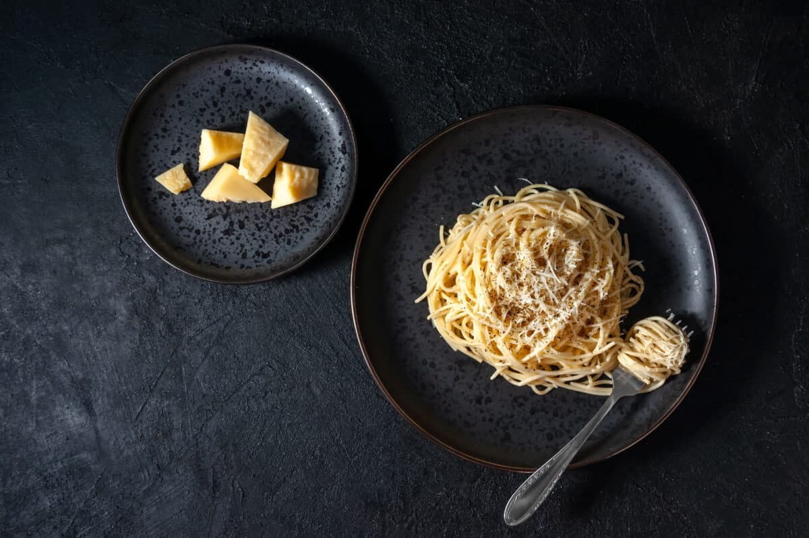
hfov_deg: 49.6
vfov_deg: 34.1
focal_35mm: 39
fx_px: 875
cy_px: 269
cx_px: 404
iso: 200
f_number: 7.1
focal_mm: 26
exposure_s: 1/125
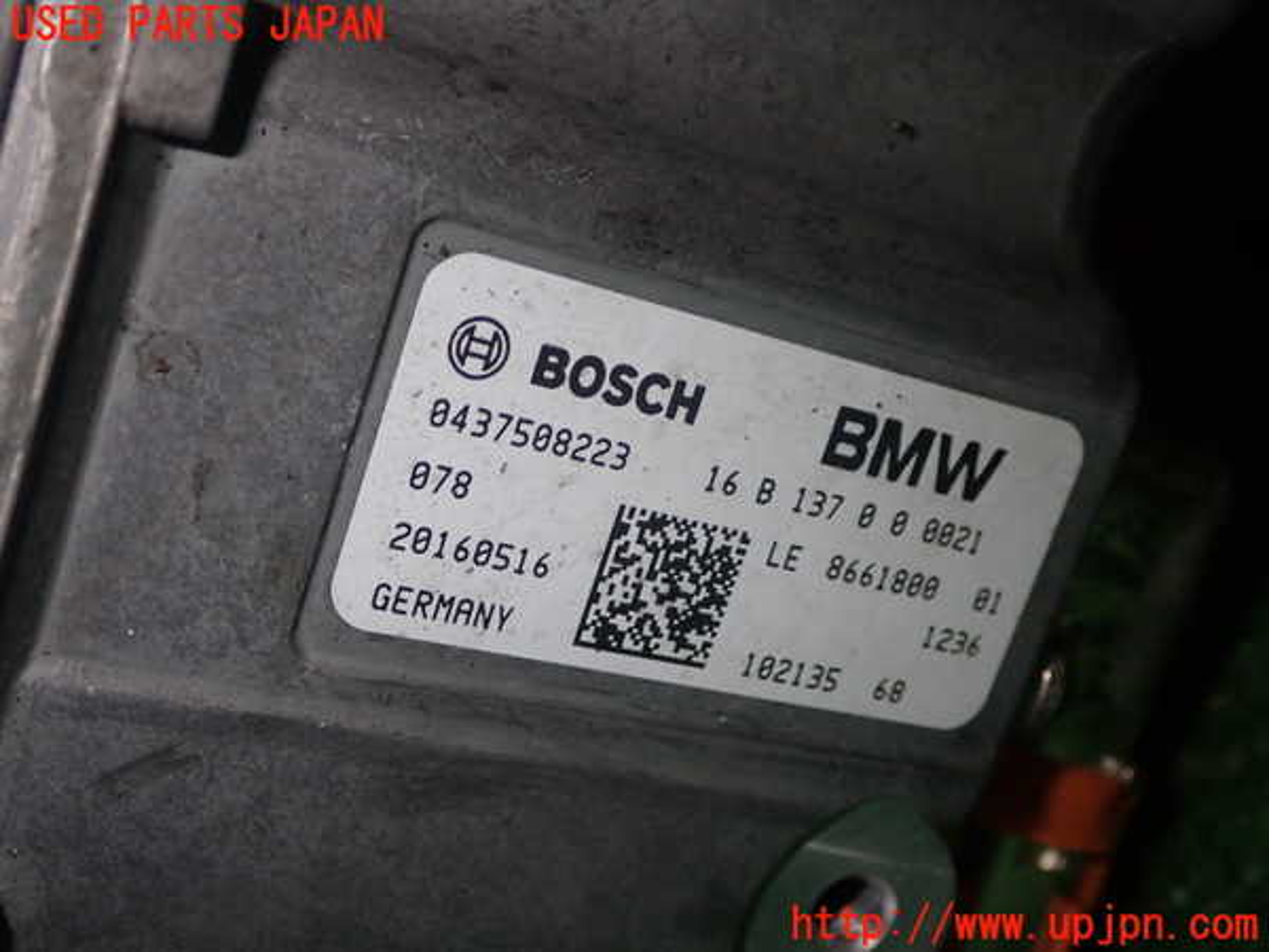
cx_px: 634
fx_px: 1613
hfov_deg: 42.9
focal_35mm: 44
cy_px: 476
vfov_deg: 32.9
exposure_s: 1/40
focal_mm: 7.84
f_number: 9
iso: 200
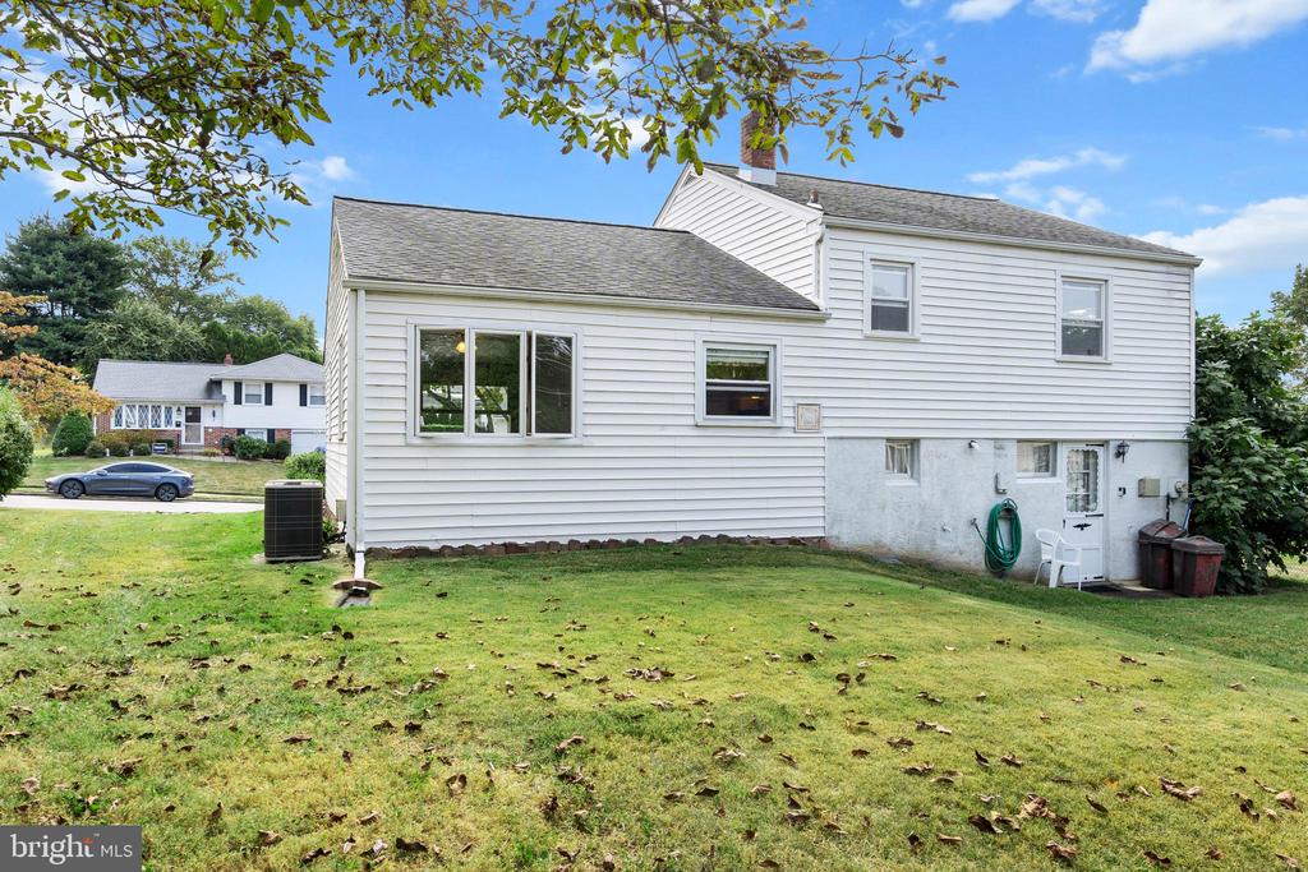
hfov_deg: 73.7
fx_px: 872
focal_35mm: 24
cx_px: 654
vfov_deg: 53.1
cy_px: 436
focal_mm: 16
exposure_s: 1/200
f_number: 9
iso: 250
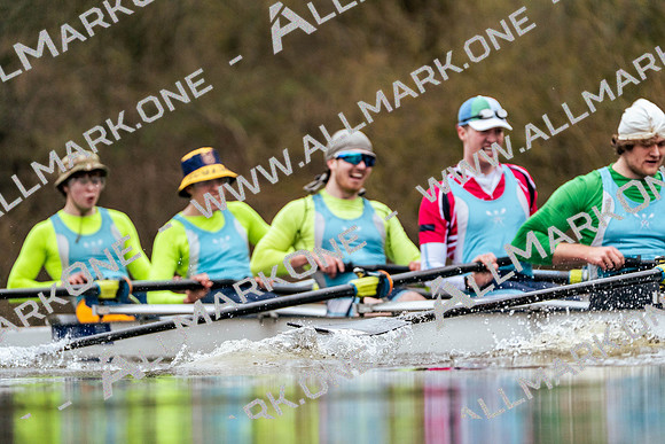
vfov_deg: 2.8
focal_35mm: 500
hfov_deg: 4.1
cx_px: 332
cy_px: 222
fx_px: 9238
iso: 3200
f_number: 6.3
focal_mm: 500
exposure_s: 1/2000
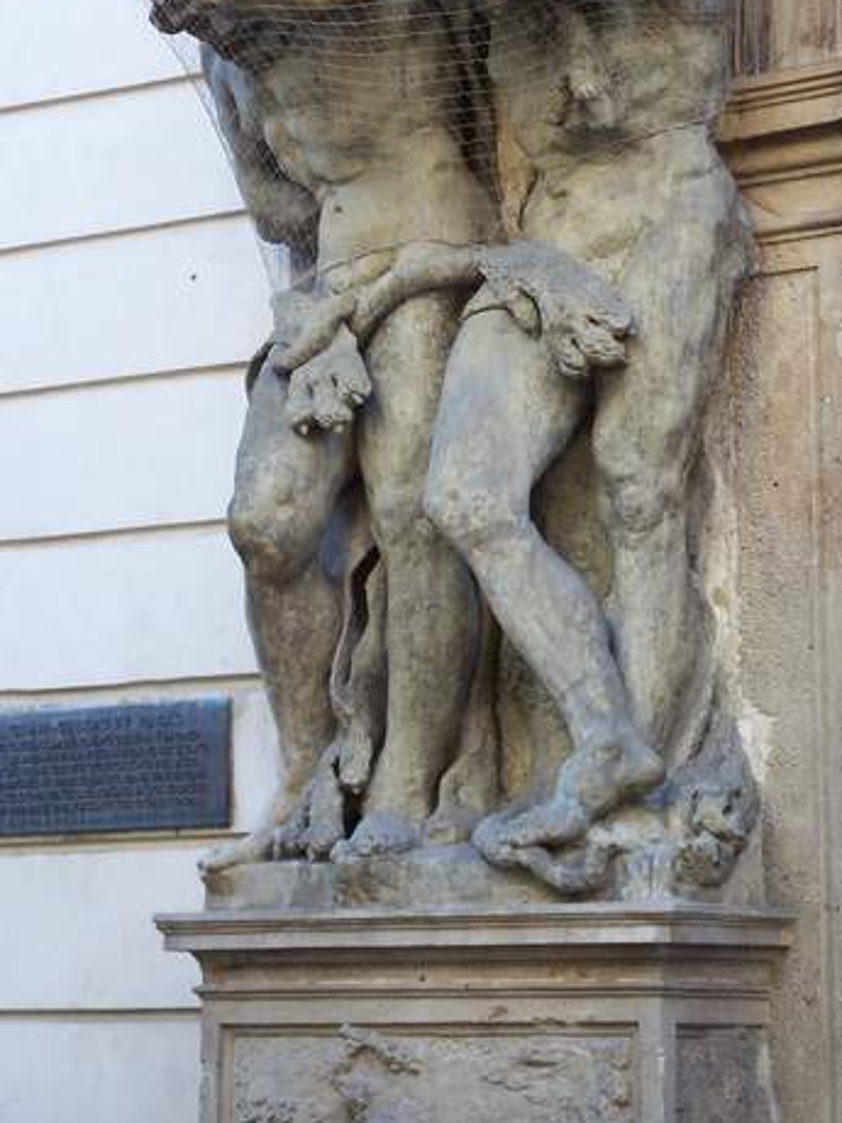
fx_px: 3697
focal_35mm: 114
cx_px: 547
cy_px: 356
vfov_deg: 17.2
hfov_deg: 13.0
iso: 200
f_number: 3.6
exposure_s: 1/60
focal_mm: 17.3
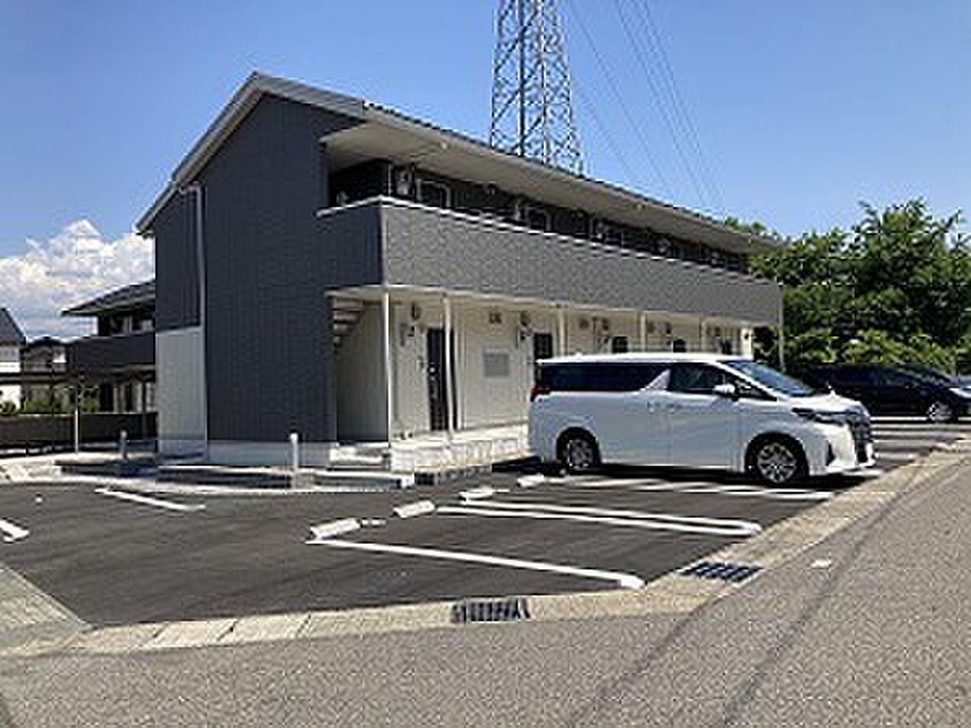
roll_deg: +1.5
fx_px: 785
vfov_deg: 49.7
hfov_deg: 63.4
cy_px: 364
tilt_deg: +0.0
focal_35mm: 28
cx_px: 486
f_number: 1.8
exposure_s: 1/1736
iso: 20
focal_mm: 3.99
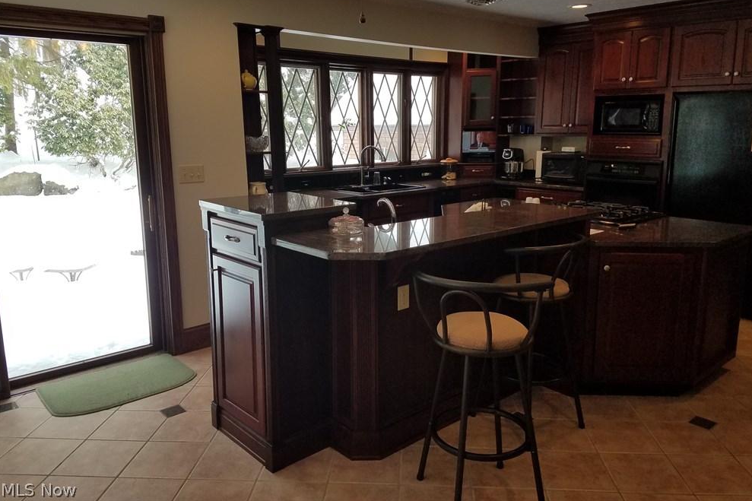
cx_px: 386
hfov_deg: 65.5
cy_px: 211
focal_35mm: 28
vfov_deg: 46.2
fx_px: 585
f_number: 1.7
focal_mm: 4.2
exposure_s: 1/206
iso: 40
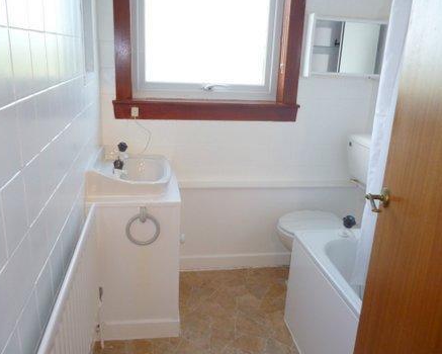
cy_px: 180
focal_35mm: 30
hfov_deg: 58.7
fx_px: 393
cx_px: 217
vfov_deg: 48.5
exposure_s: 1/60
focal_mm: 5
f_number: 3.1
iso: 200
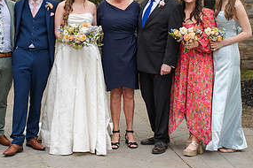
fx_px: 597
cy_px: 32
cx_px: 81
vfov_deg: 16.0
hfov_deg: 23.8
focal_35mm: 85
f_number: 3.2
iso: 160
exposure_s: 1/320
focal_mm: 35
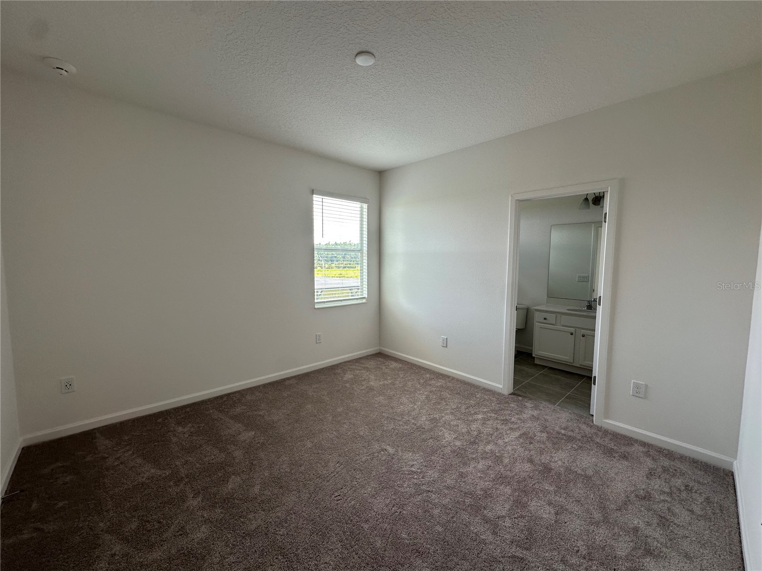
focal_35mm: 14
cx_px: 381
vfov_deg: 85.7
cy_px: 286
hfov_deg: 102.1
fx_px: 308
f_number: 2.2
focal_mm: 2.22
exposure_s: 1/120
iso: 64
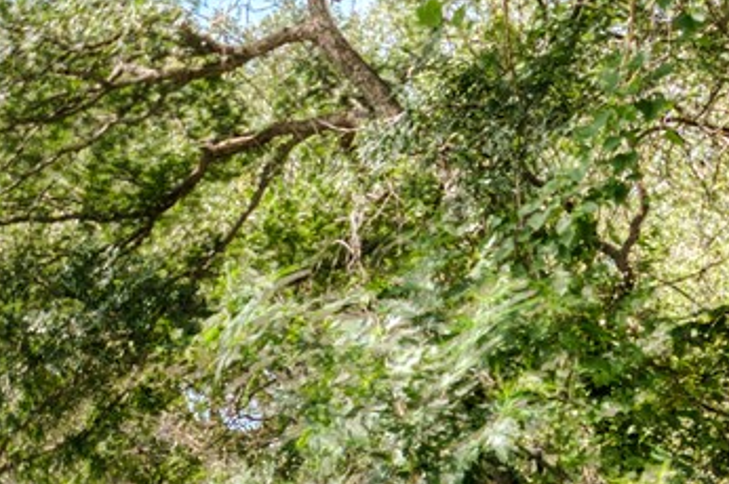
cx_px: -364
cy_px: 722
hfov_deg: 19.5
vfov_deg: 14.0
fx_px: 1844
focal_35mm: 91
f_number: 8
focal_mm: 14.5
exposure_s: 1/250
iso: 100
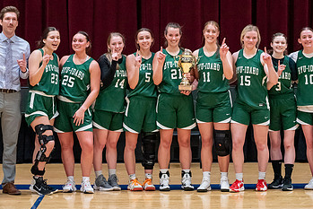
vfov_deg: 8.9
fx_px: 1348
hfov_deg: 13.2
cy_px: 92
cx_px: 170
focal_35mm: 155
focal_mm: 80
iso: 4000
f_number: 2.8
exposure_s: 1/500
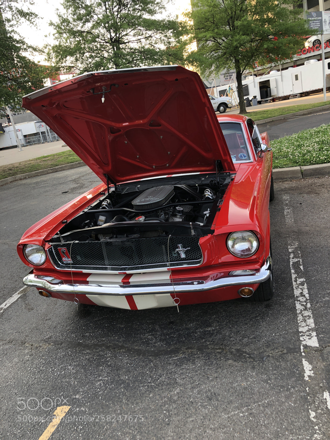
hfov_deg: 49.7
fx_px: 356
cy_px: 220
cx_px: 165
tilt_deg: -14.3
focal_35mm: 28
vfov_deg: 63.4
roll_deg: +10.0
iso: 40
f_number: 1.8
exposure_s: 1/120
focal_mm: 3.99
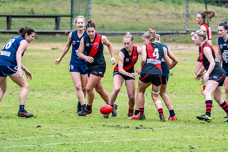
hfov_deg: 2.9
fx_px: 4475
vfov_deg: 1.9
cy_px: 76
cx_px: 114
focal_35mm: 706
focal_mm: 460
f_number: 7.1
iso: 1250
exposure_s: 1/1250
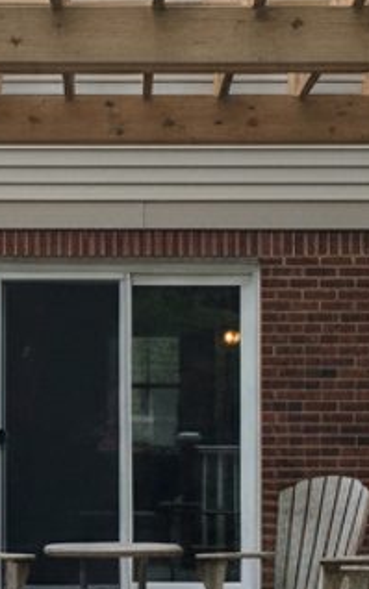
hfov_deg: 14.2
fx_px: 1479
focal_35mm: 92
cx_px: 98
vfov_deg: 22.5
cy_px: 317
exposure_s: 1/387
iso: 143
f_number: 1.8
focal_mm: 6.4
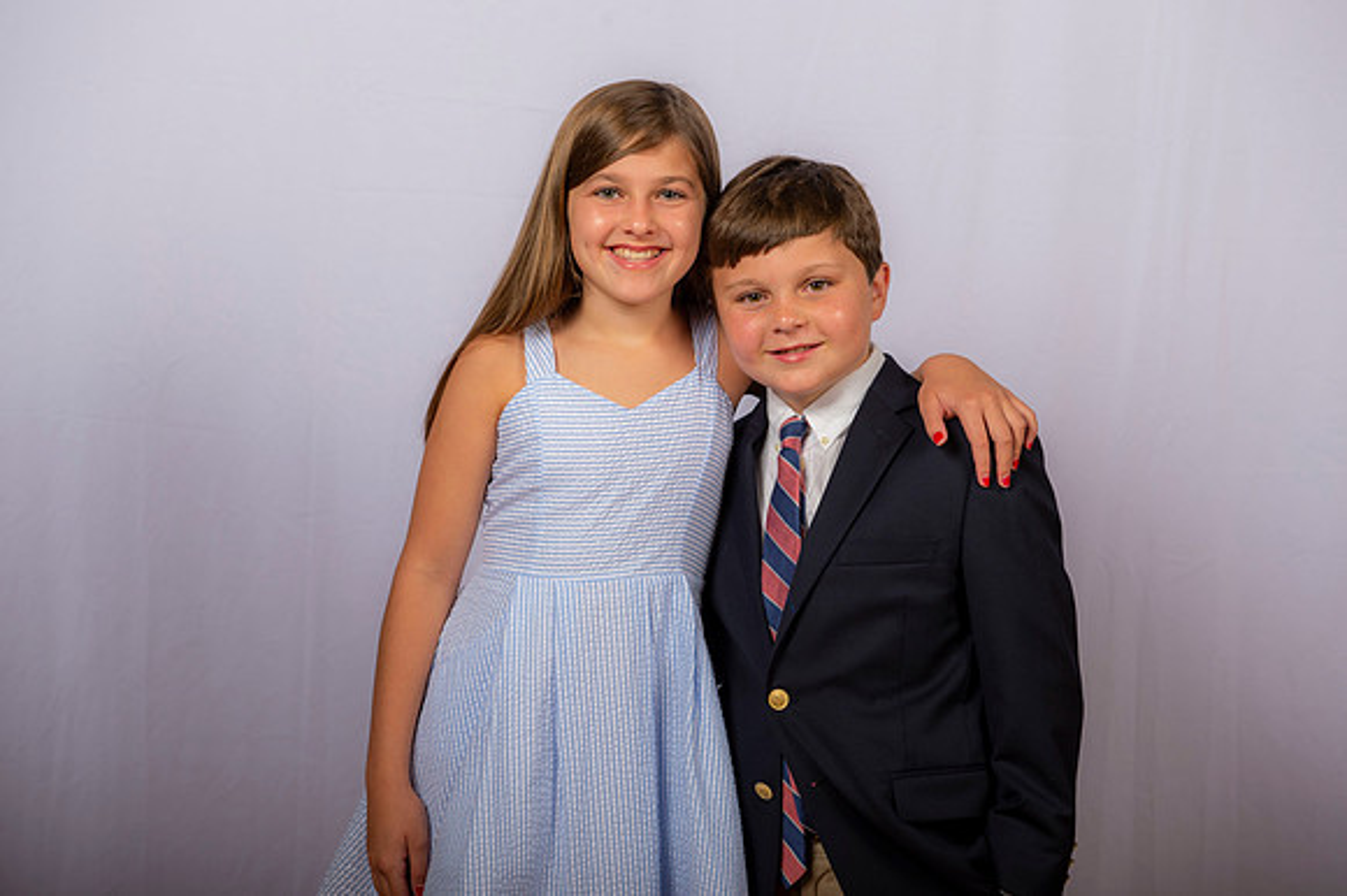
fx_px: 2244
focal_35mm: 60
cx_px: 674
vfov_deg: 22.6
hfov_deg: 33.4
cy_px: 448
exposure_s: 1/200
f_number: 6.3
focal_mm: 60
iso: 400
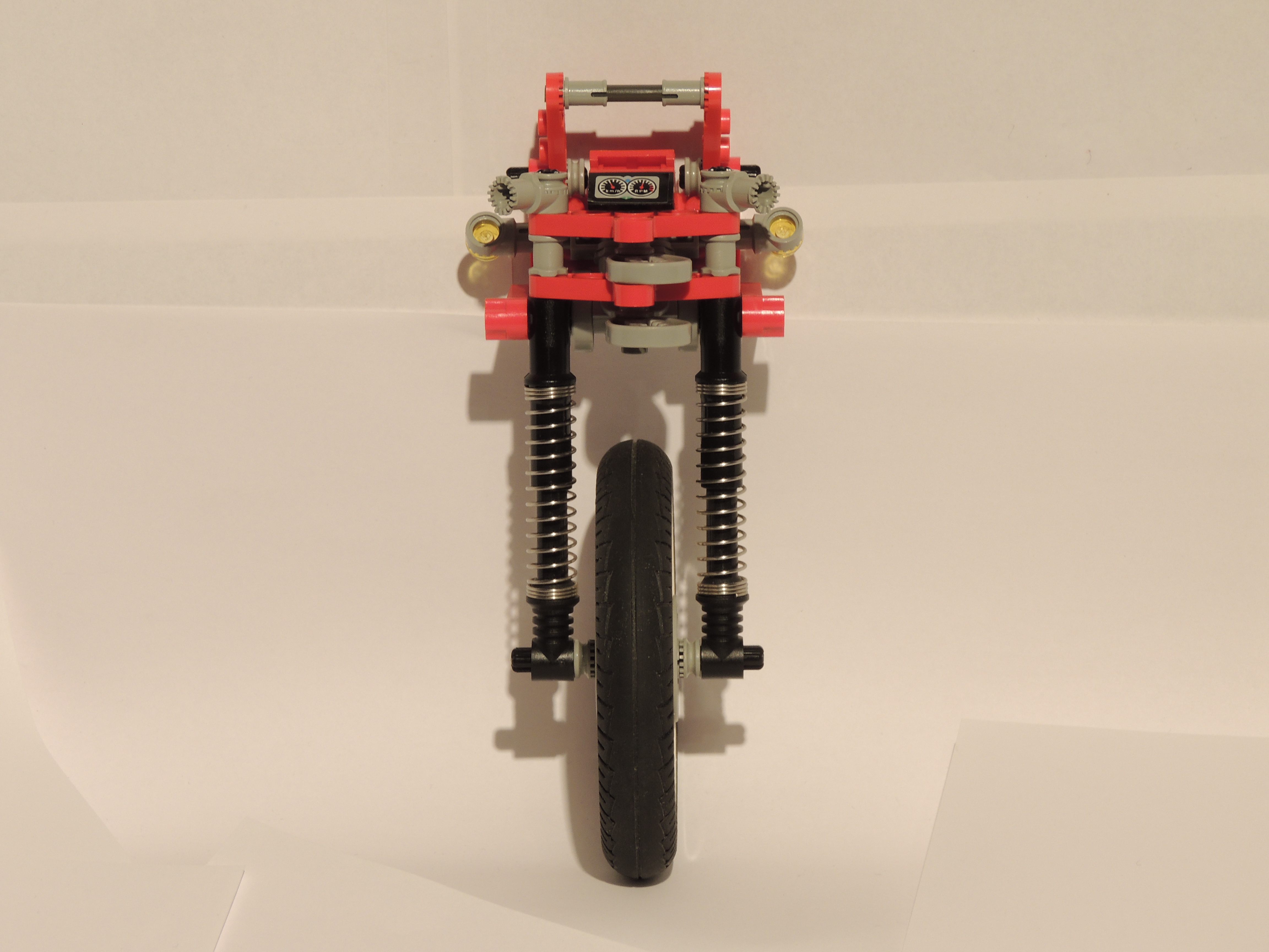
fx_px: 5682
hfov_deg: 12.7
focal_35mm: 155
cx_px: 634
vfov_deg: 9.6
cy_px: 476
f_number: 7
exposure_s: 1/2.5
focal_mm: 27.6
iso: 100
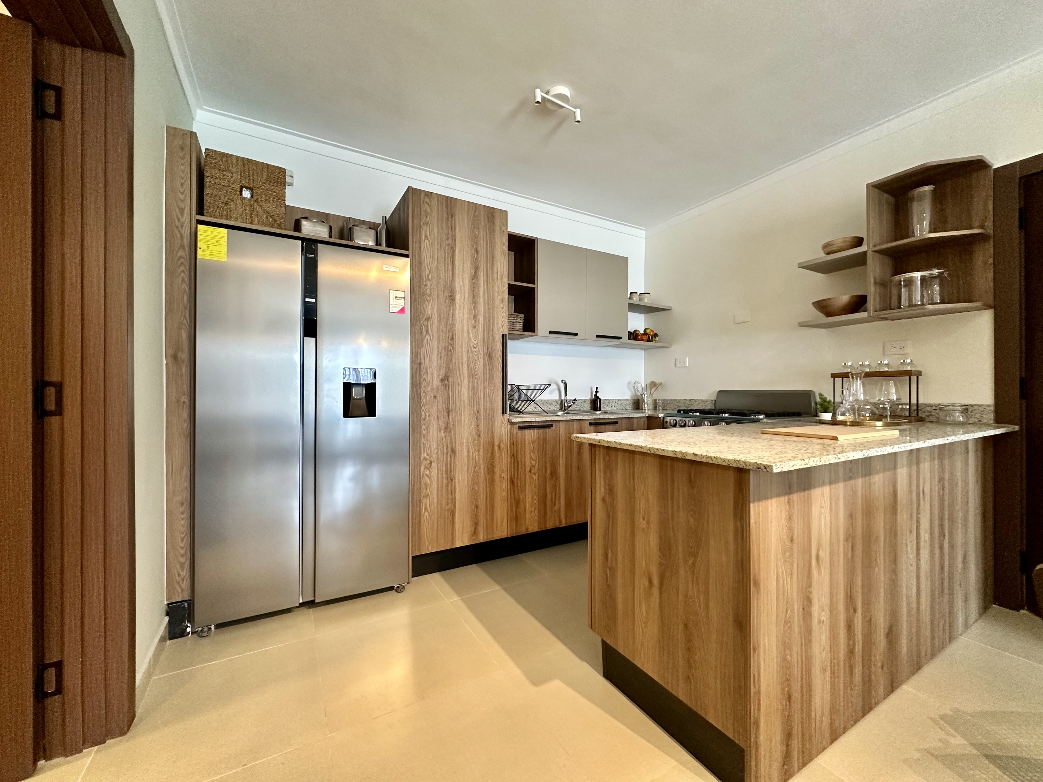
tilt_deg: +0.8
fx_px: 422
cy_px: 391
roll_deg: -0.3
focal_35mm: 14
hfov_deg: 102.1
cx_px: 522
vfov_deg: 85.7
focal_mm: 2.22
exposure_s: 1/60
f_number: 2.2
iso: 400
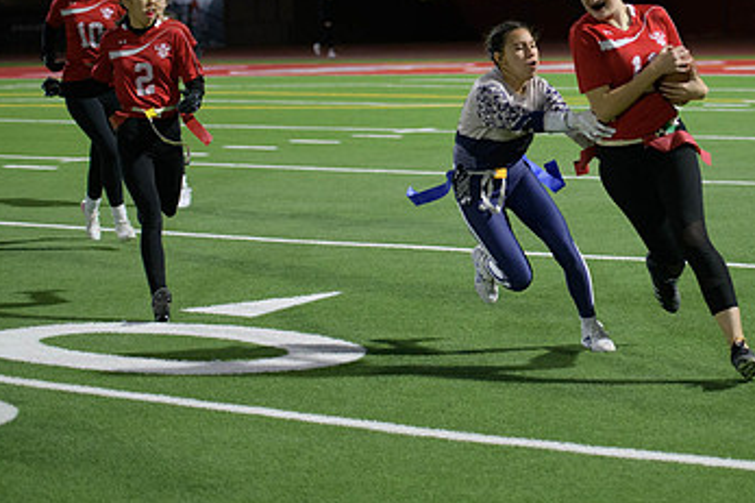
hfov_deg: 17.3
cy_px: 132
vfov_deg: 11.7
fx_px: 2452
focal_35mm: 117
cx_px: 618
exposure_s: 1/640
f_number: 2.8
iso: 3200
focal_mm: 70
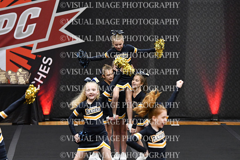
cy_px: 80
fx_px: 1347
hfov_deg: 10.2
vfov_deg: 6.8
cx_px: 120
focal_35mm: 202
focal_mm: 135
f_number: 2.8
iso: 5000
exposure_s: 1/800
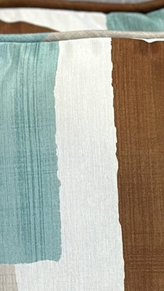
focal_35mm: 241
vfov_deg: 8.9
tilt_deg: -15.7
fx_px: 1864
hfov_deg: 5.0
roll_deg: +1.9
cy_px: 320
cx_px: 112
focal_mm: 6.86
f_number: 1.78
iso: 100
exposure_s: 1/120
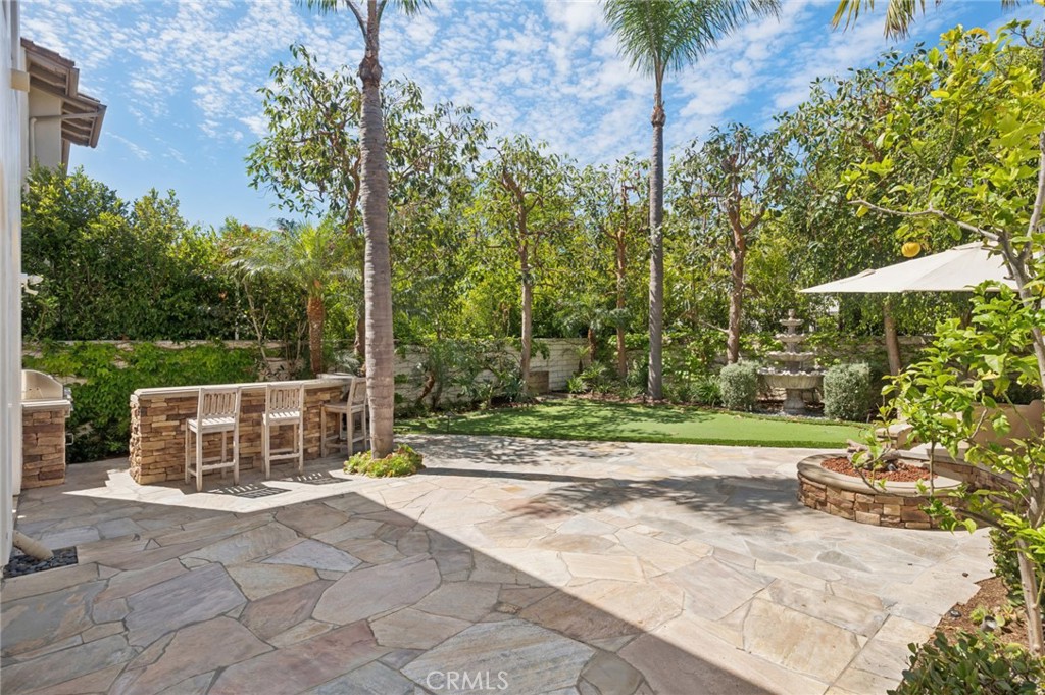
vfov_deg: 67.3
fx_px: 522
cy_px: 348
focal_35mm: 18
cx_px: 522
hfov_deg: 90.0
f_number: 9
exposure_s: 1/125
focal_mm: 18
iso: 80
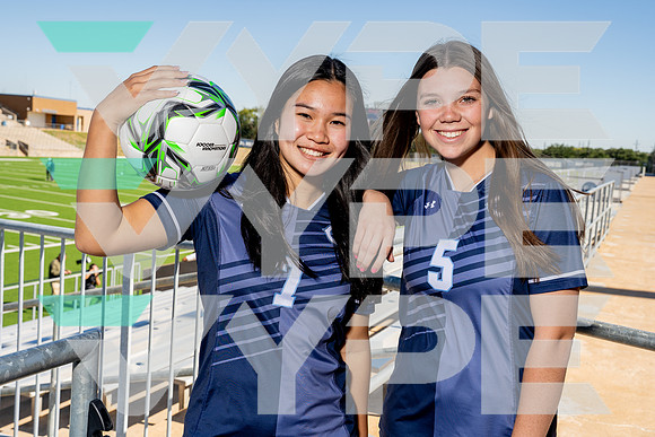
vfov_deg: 34.2
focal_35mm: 39
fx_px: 710
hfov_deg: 49.5
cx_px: 328
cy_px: 218
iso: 100
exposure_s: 1/250
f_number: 8
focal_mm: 39
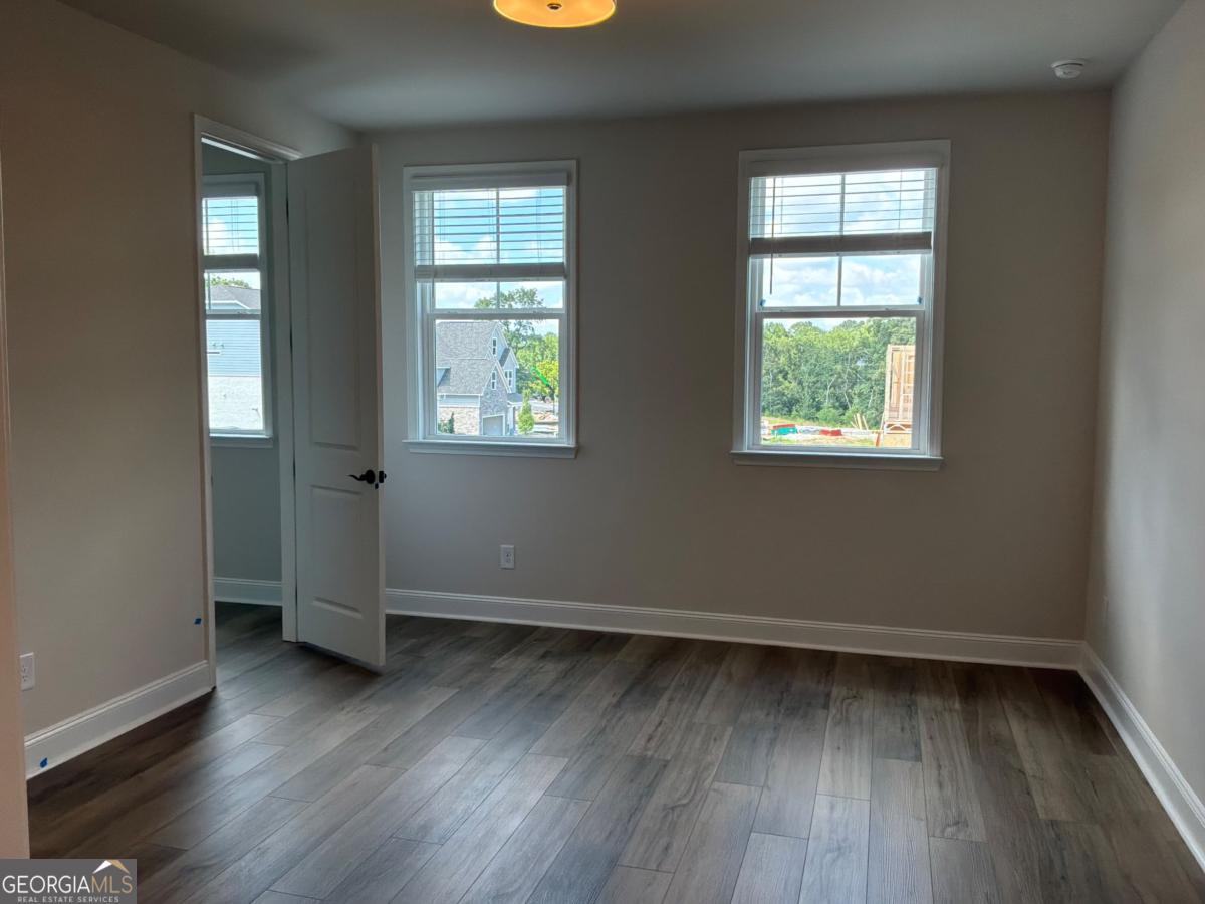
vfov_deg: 49.7
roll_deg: -0.8
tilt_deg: -5.1
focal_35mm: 28
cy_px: 452
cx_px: 602
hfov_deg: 63.4
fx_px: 975
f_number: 1.8
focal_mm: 3
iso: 64
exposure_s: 1/205
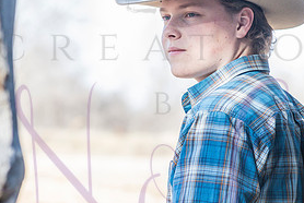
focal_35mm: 302
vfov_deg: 4.6
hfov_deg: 6.8
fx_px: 2553
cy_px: 101
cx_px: 199
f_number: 6.3
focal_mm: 145
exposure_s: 1/500
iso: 800
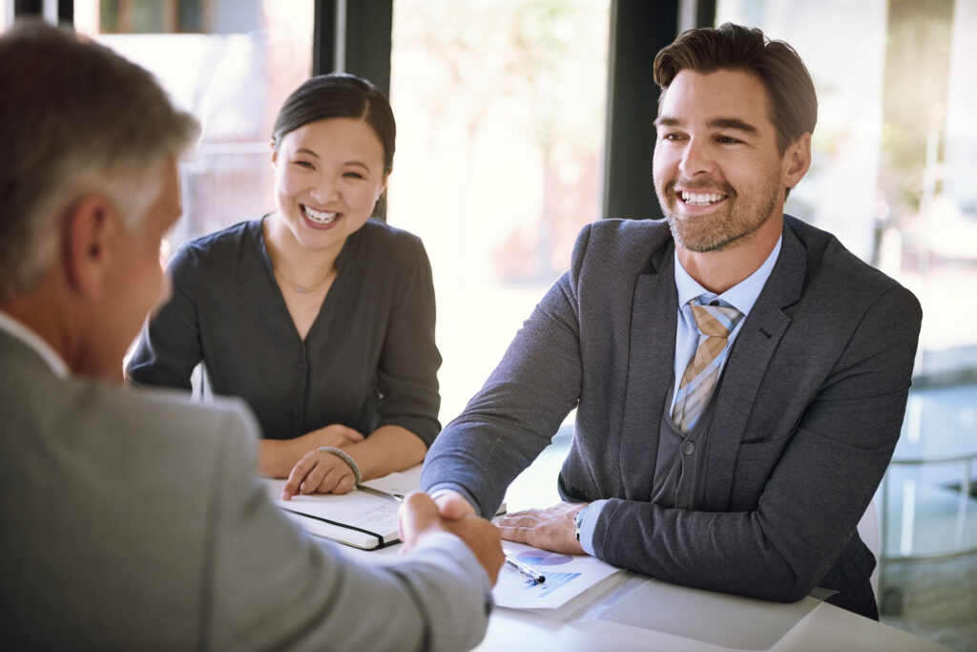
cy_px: 326
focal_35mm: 70
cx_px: 488
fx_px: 1900
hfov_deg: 28.8
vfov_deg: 19.5
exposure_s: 1/160
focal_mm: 70
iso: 500
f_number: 2.8
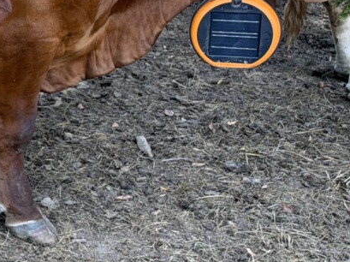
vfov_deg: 15.7
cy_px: 85
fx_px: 950
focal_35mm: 94
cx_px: -320
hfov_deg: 16.6
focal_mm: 6.93
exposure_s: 1/192
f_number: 1.8
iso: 64
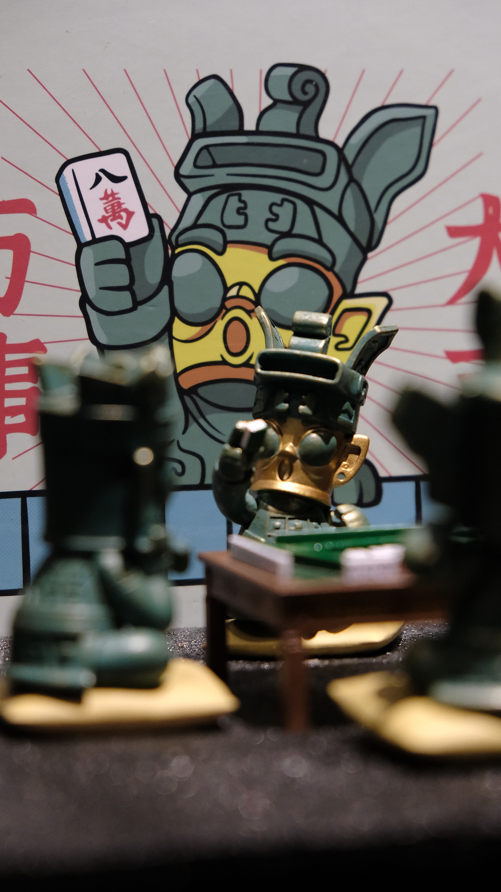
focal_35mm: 88
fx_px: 2078
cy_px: 445
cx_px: 269
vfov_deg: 24.2
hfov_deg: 13.7
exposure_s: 1/85
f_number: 4
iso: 3200
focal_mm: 55
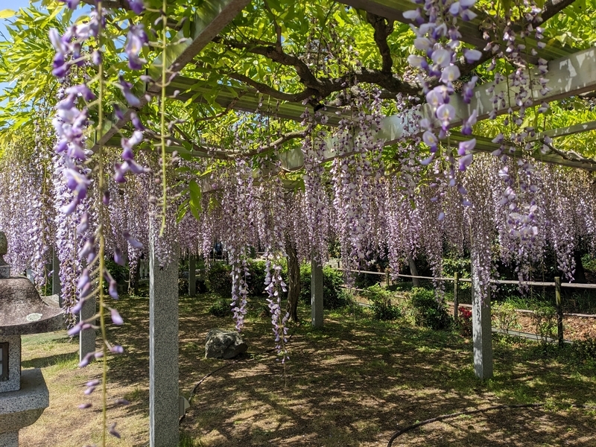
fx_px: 465
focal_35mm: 27
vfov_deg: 51.4
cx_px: 298
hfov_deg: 65.3
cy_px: 224
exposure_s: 1/1957
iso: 52
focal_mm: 4.38
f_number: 1.73
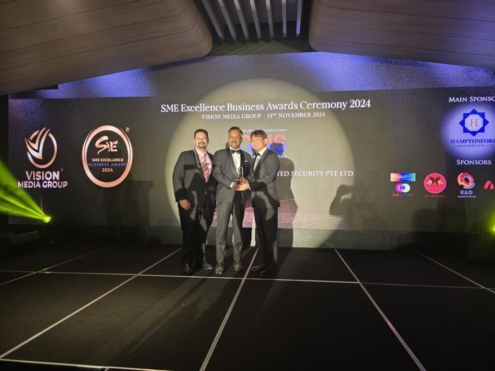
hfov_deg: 73.9
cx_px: 248
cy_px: 186
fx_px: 329
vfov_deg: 58.9
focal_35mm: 23
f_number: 1.7
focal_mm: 6.3
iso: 200
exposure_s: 1/60
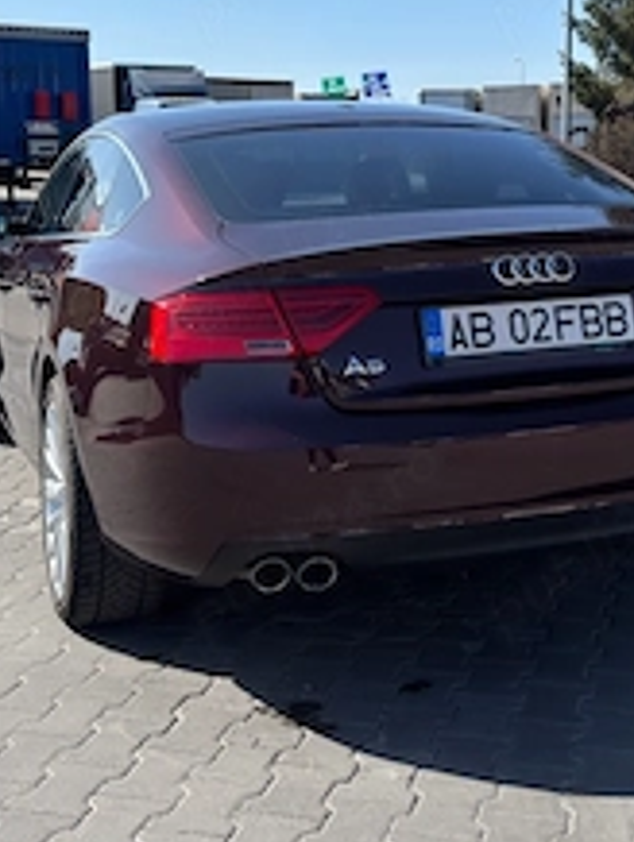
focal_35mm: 55
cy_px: 286
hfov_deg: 26.5
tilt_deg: -4.7
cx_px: 390
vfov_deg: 34.6
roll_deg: -1.6
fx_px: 1340
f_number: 1.78
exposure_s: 1/5376
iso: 100
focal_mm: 6.76
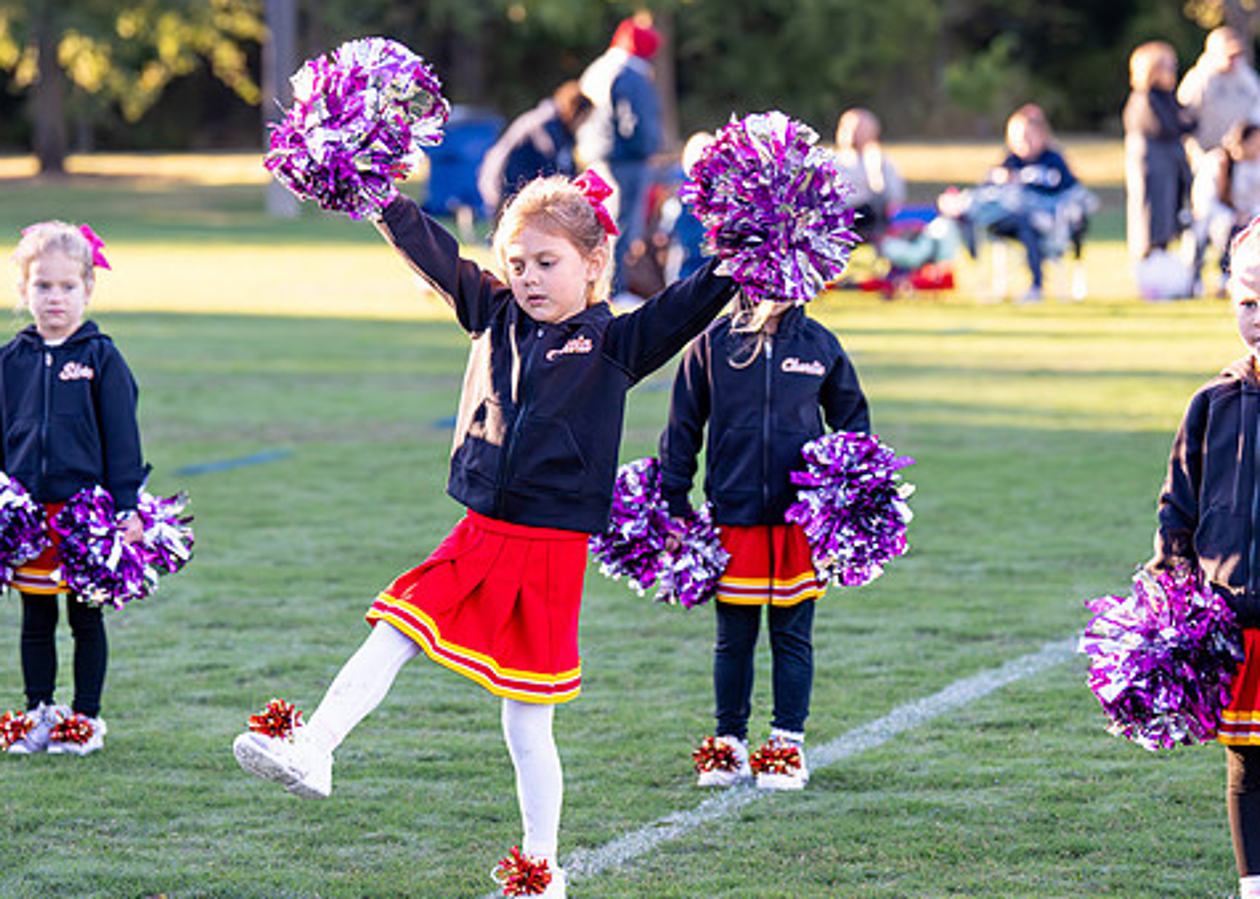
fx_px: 5152
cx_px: 490
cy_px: 431
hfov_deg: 13.9
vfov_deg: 10.0
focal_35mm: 144
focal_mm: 98
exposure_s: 1/2500
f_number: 2.8
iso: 1600
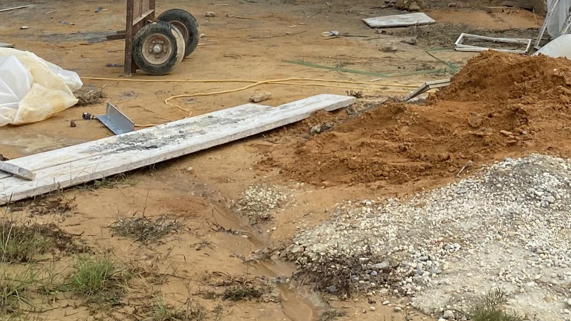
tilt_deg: +5.5
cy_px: -223
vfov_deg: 14.1
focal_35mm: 78
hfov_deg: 27.2
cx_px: 322
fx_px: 1181
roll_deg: -0.1
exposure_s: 1/2688
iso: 32
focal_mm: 4.25
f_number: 1.8
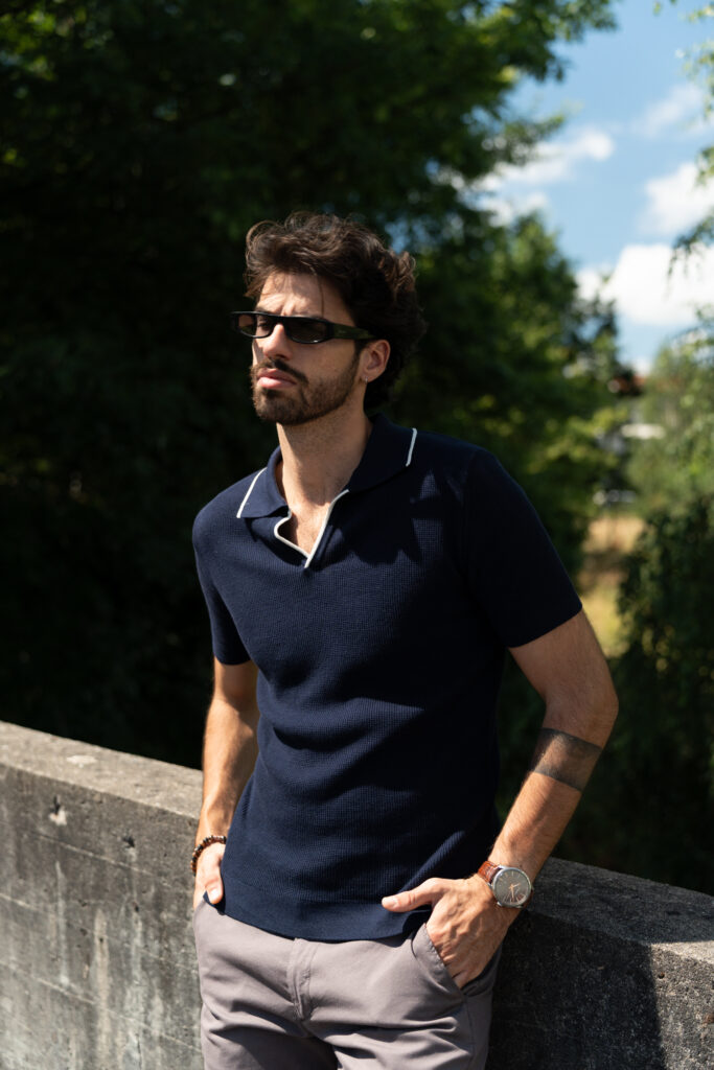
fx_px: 1219
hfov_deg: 32.6
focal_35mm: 41
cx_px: 357
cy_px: 535
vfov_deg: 47.4
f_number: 2.8
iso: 400
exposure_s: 1/250
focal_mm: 41
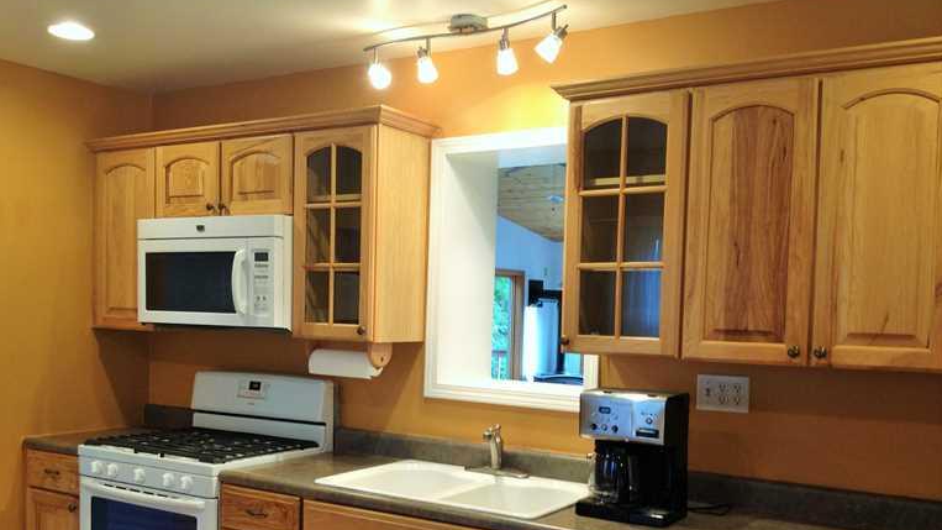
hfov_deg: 50.5
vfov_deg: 29.5
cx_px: 452
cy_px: 360
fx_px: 999
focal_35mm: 40
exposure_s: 1/20
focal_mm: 4.28
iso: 64
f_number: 2.4
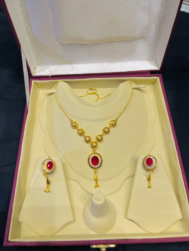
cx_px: 94
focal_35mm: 26
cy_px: 126
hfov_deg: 53.1
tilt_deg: -62.7
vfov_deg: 67.3
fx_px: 189
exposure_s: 1/132
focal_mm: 5.7
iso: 32
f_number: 1.5
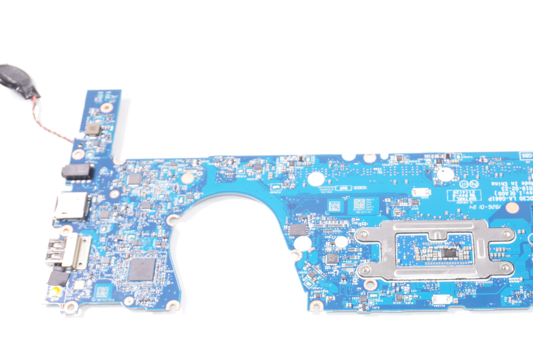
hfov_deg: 34.3
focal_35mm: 58
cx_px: 364
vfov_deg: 23.4
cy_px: 226
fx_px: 854
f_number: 5.6
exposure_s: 1/50
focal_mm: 27
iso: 250
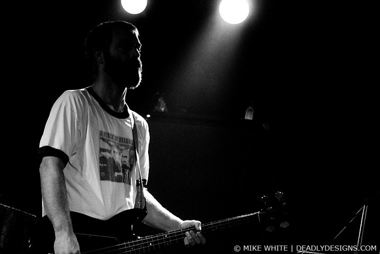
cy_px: 127
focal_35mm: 75
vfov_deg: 18.2
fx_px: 792
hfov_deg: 27.0
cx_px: 190
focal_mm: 50
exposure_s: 1/50
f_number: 1.8
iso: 1000
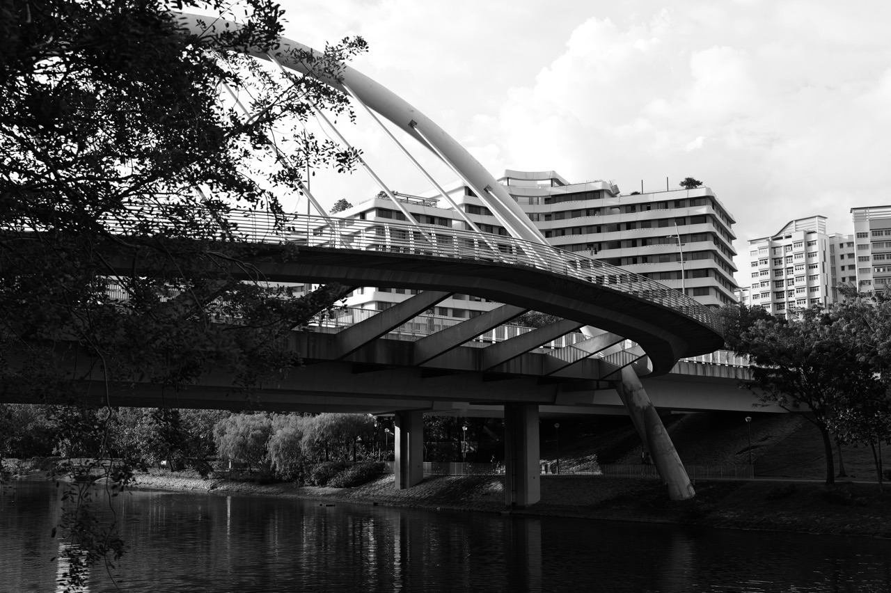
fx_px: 1064
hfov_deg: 45.5
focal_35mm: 43
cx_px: 446
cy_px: 296
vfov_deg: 31.2
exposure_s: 1/320
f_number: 4.5
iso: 100
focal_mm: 43
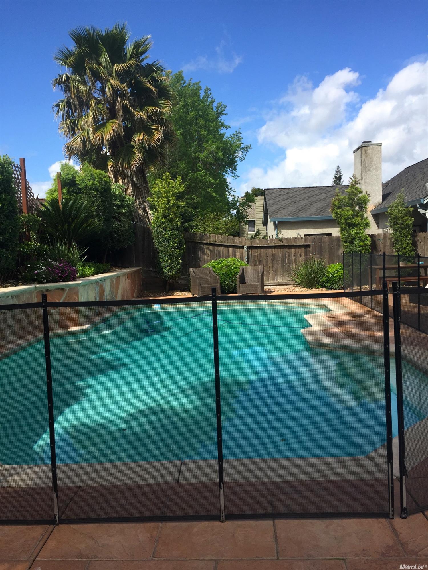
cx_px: 214
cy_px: 285
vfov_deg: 61.7
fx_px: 478
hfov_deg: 48.2
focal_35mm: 29
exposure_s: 1/1883
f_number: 2.2
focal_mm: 4.15
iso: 32
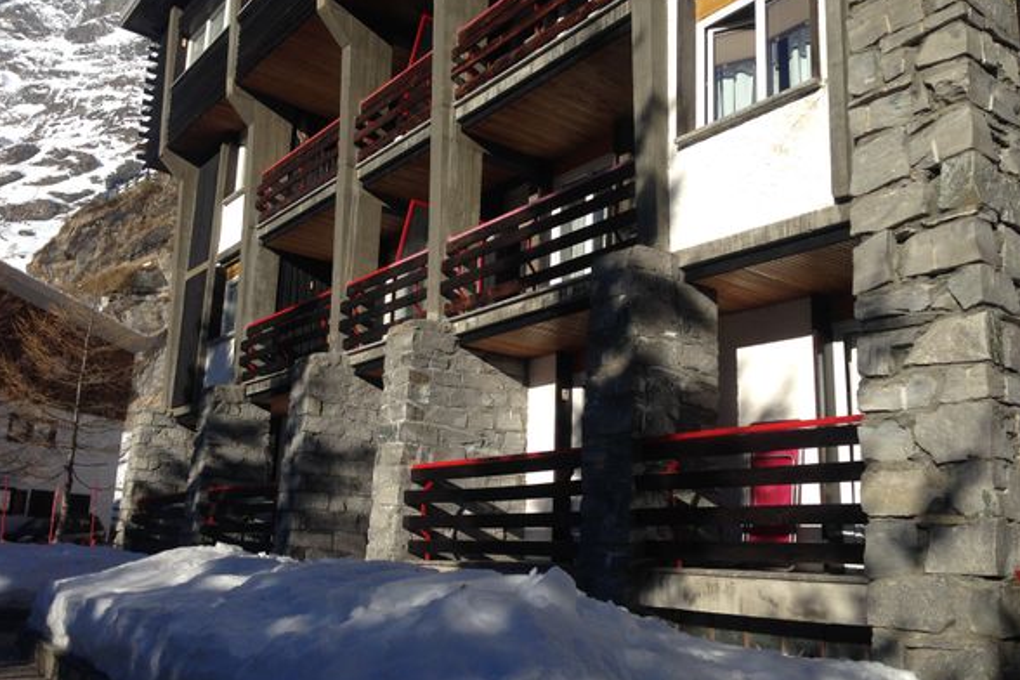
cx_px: 513
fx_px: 992
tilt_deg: +12.8
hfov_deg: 54.4
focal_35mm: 35
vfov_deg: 37.9
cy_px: 338
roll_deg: -3.8
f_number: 2.4
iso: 50
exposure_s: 1/2008
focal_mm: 4.12
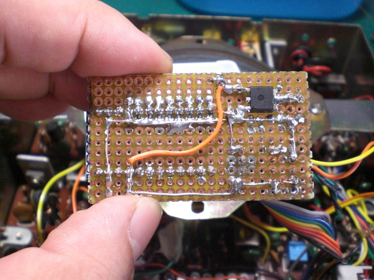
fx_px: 411
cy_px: 140
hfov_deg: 49.0
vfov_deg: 37.7
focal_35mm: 38
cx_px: 187
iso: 400
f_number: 3.1
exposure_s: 1/50
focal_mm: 6.3
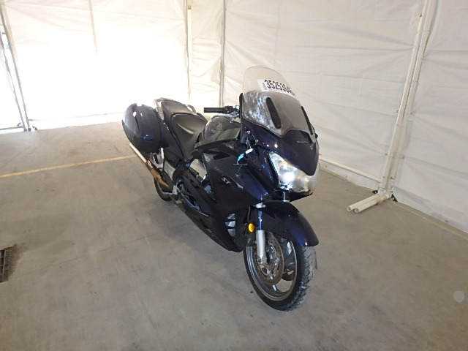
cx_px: 234
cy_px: 176
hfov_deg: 79.0
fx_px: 284
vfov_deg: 63.4
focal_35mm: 21
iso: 500
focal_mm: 3.7
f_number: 3.5
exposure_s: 1/30
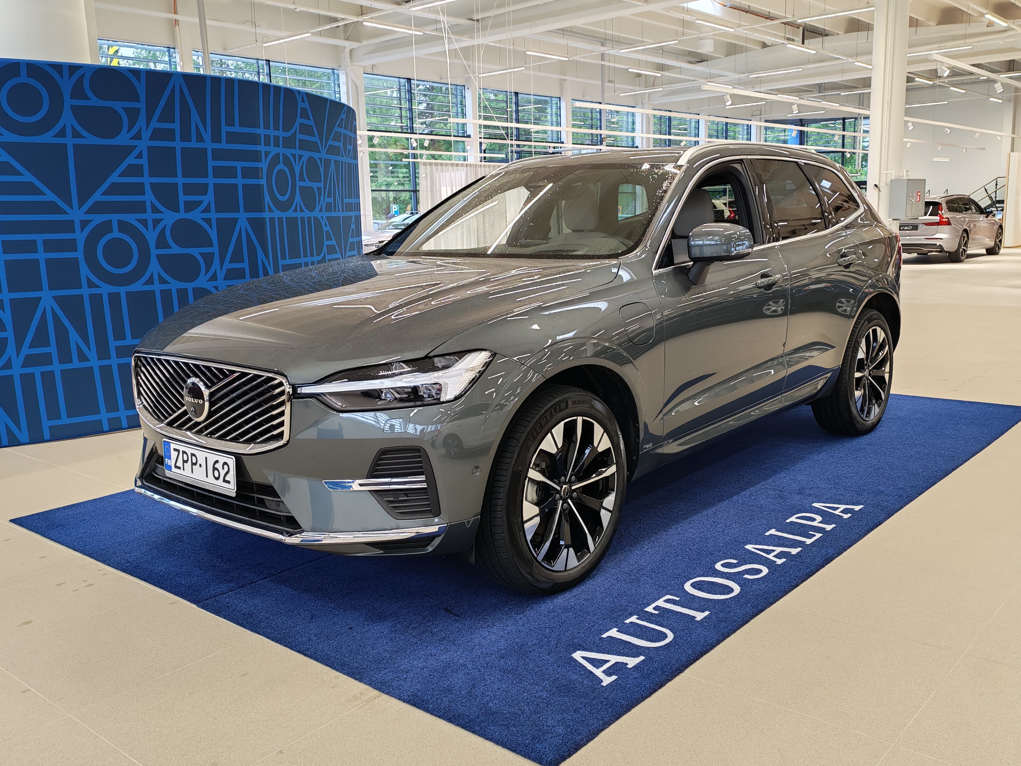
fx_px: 944
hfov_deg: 56.8
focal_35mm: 32
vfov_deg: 44.2
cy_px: 383
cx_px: 510
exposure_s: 1/100
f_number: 1.9
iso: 409
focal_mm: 6.12
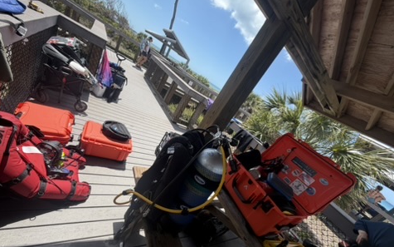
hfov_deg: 101.5
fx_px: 161
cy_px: 146
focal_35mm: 15
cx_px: 196
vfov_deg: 74.1
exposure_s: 1/770
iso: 32
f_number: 2.2
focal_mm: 2.22
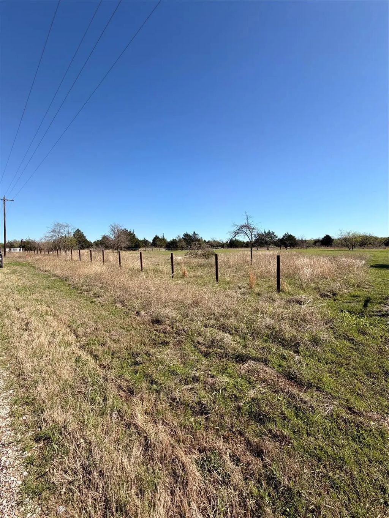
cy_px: 259
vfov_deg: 102.1
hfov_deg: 85.7
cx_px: 194
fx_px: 210
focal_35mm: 14
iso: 20
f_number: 2.2
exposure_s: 1/770
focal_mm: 2.22
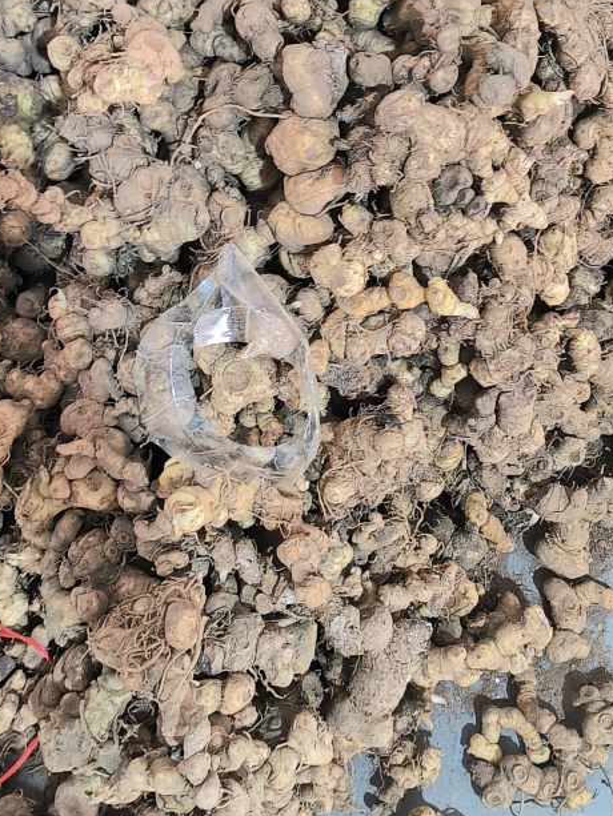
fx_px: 1109
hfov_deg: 30.9
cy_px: 272
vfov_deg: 39.9
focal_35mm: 47
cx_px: 279
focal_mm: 5.52
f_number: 1.9
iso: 4239
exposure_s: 1/40
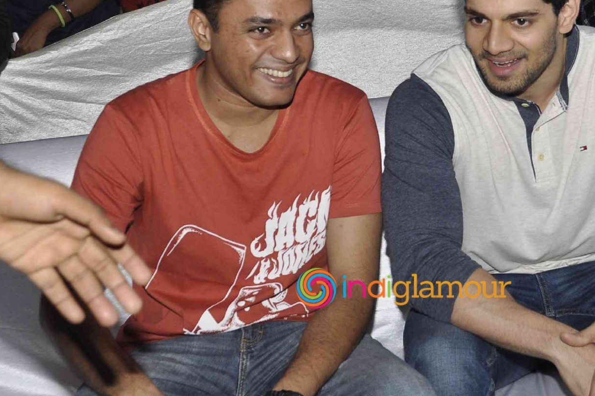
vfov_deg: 14.1
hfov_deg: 21.0
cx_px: 403
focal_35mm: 97
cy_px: 143
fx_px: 1600
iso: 400
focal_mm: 35
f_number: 5.6
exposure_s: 1/125
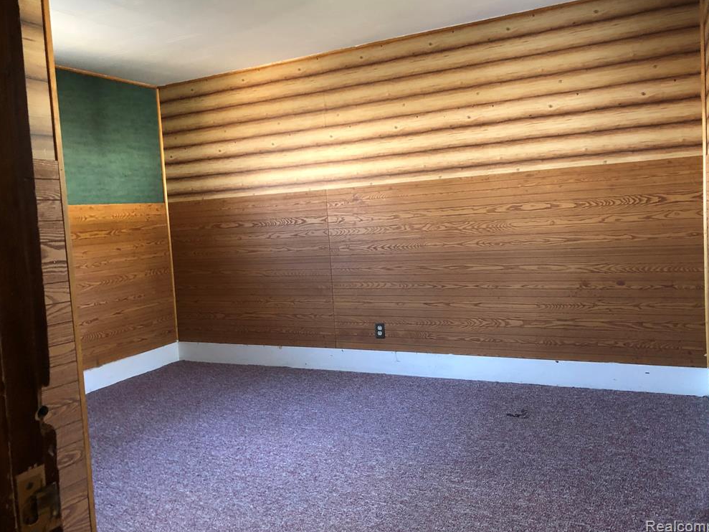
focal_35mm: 29
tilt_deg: -3.9
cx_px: 351
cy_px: 262
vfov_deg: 48.2
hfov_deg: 61.7
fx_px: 594
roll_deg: +4.2
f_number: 1.8
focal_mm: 4
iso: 100
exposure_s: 1/8
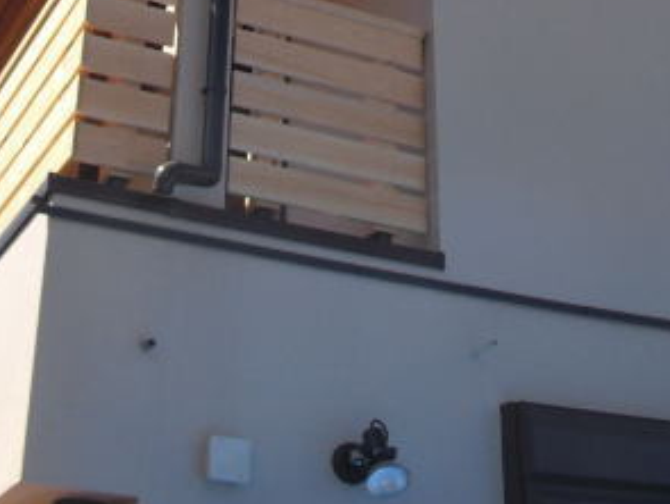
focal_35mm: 78
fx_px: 1512
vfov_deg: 18.4
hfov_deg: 24.9
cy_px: -18
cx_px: 425
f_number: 7.8
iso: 100
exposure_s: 1/160
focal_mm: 6.3
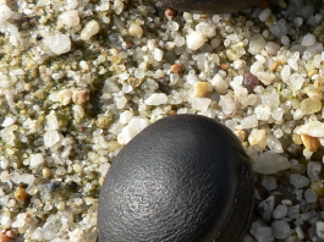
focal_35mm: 75
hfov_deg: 25.3
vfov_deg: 19.5
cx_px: 284
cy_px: 85
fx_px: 701
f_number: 4
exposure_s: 1/320
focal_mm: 6
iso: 64
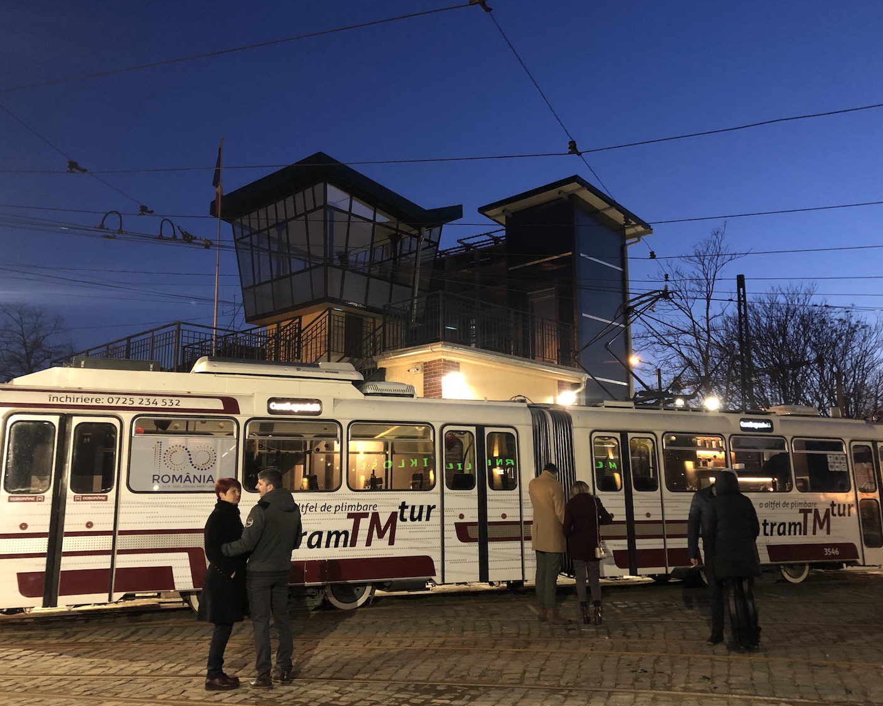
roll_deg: +1.1
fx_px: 810
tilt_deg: +10.3
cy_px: 362
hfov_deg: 57.2
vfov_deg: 47.1
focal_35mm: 31
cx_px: 461
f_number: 1.8
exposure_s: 1/4
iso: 100
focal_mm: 3.99
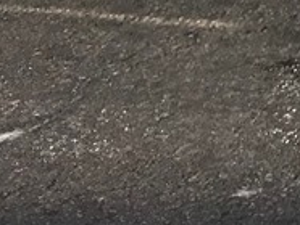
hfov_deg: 10.6
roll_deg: +0.4
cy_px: -363
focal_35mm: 154
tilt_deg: -2.3
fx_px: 1336
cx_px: 773
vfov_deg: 8.6
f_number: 1.8
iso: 20
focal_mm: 3.99
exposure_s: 1/4566
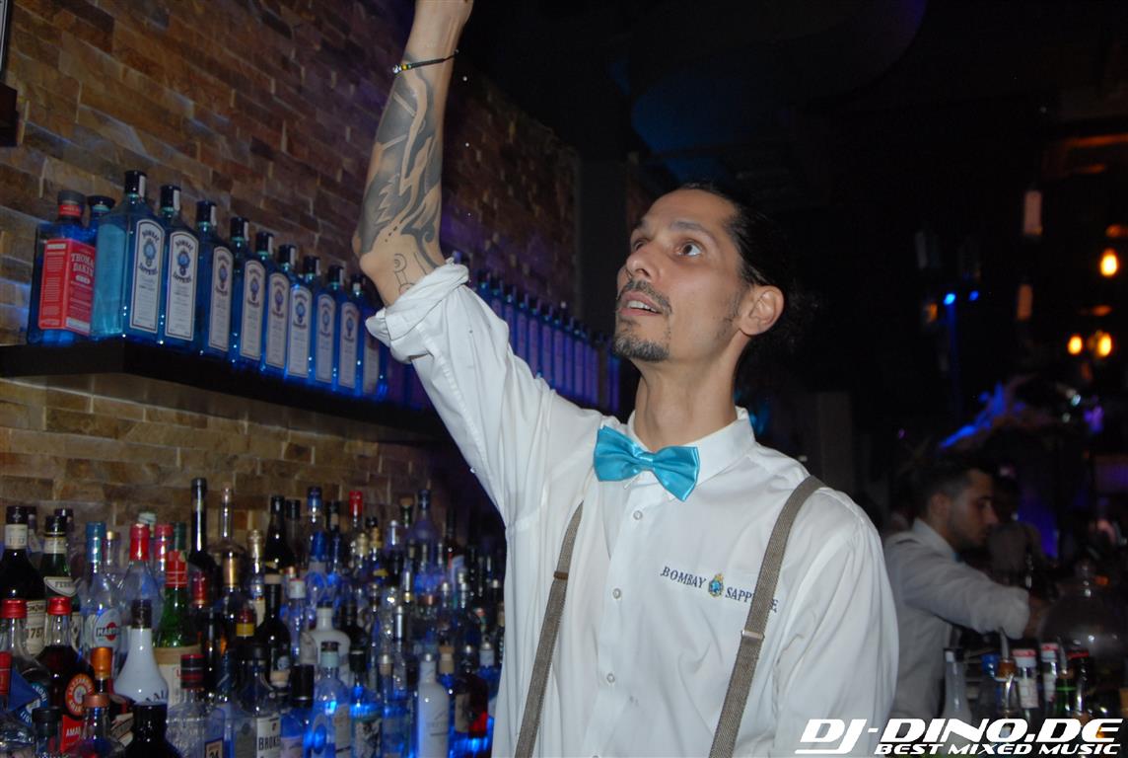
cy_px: 379
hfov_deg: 53.0
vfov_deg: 37.0
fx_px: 1130
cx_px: 564
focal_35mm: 36
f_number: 5.6
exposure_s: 1/5
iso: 400
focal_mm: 24
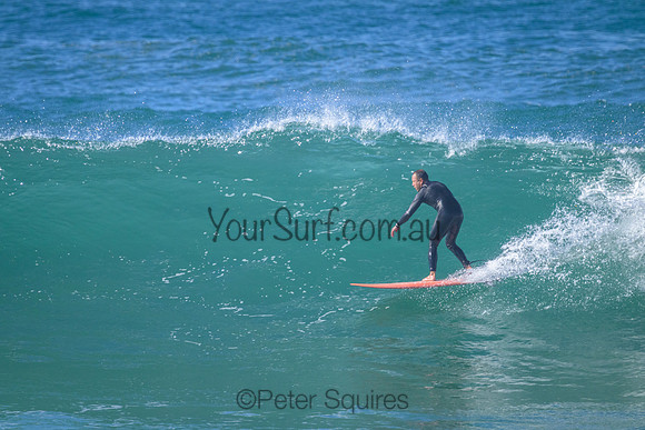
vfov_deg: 1.7
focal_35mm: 800
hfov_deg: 2.6
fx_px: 14336
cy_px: 215
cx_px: 322
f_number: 11
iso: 2200
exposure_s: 1/2000
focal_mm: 800
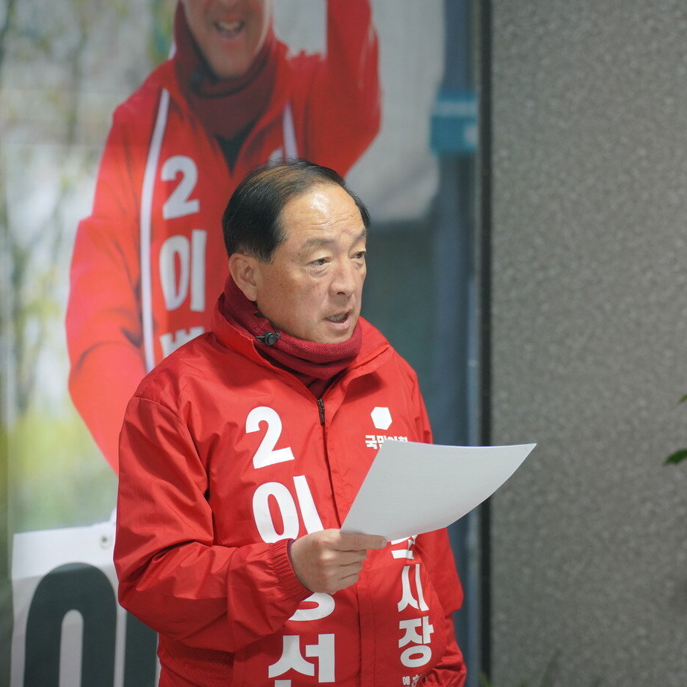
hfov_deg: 15.5
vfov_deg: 15.6
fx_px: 2515
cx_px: 422
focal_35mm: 112
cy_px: 346
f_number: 2.8
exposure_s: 1/500
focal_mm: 87
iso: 2500
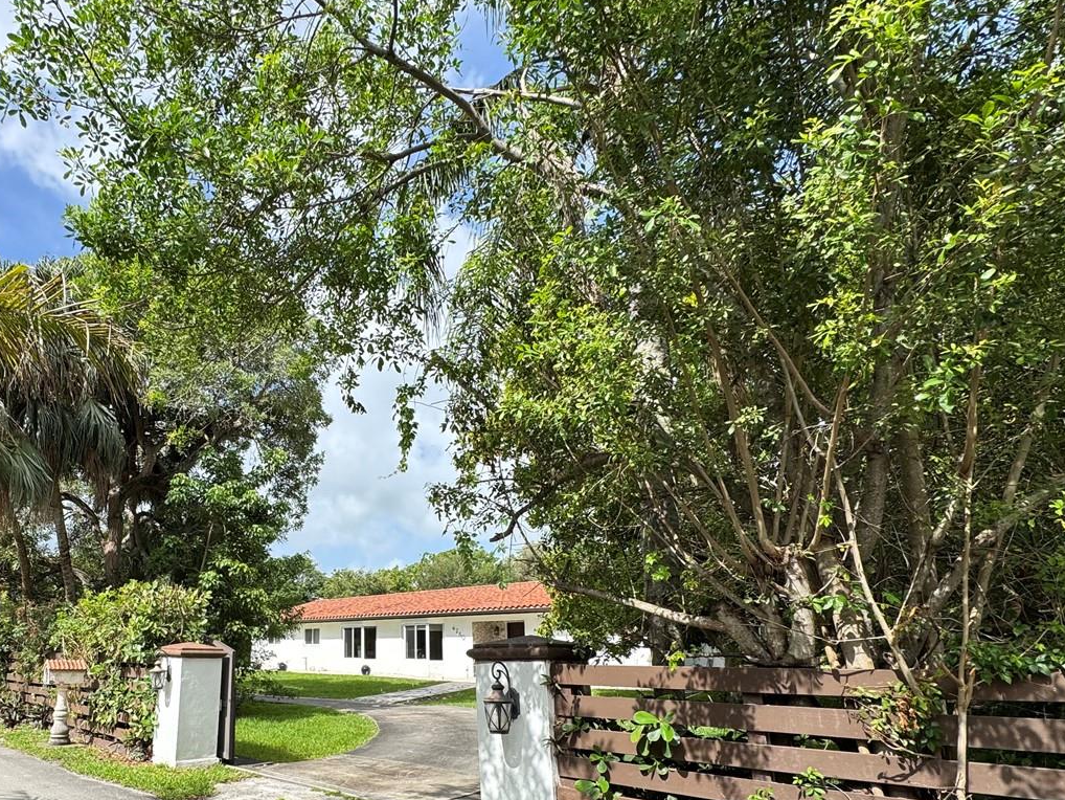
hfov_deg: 73.6
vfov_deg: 58.9
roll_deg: -0.9
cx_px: 339
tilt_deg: +7.2
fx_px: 677
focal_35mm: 22
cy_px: 565
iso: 50
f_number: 2.2
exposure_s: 1/734
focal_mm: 2.22
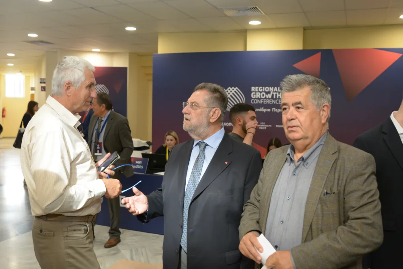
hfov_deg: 53.1
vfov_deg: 36.9
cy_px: 134
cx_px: 202
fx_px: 403
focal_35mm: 36
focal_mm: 24
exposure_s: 1/200
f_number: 3.2
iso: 1600
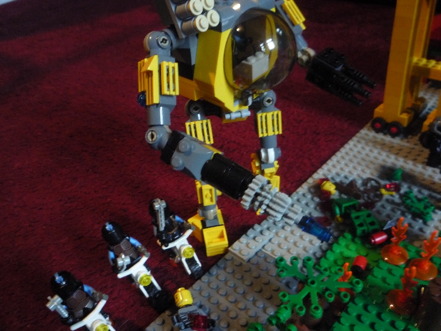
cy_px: 166
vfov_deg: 46.8
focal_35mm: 30
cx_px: 220
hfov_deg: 60.0
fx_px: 382
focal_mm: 5.2
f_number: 3.3
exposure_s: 1/8
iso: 400
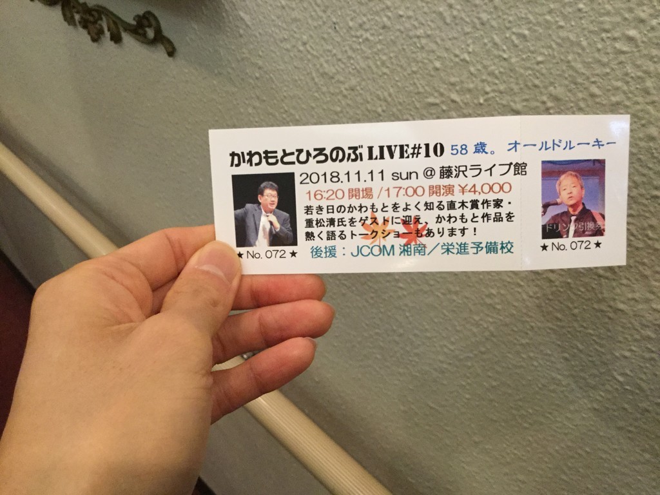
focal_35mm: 31
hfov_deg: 58.4
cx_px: 330
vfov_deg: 45.4
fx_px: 591
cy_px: 248
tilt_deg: -36.4
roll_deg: +3.9
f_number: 2.4
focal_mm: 3.3
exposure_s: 1/30
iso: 125
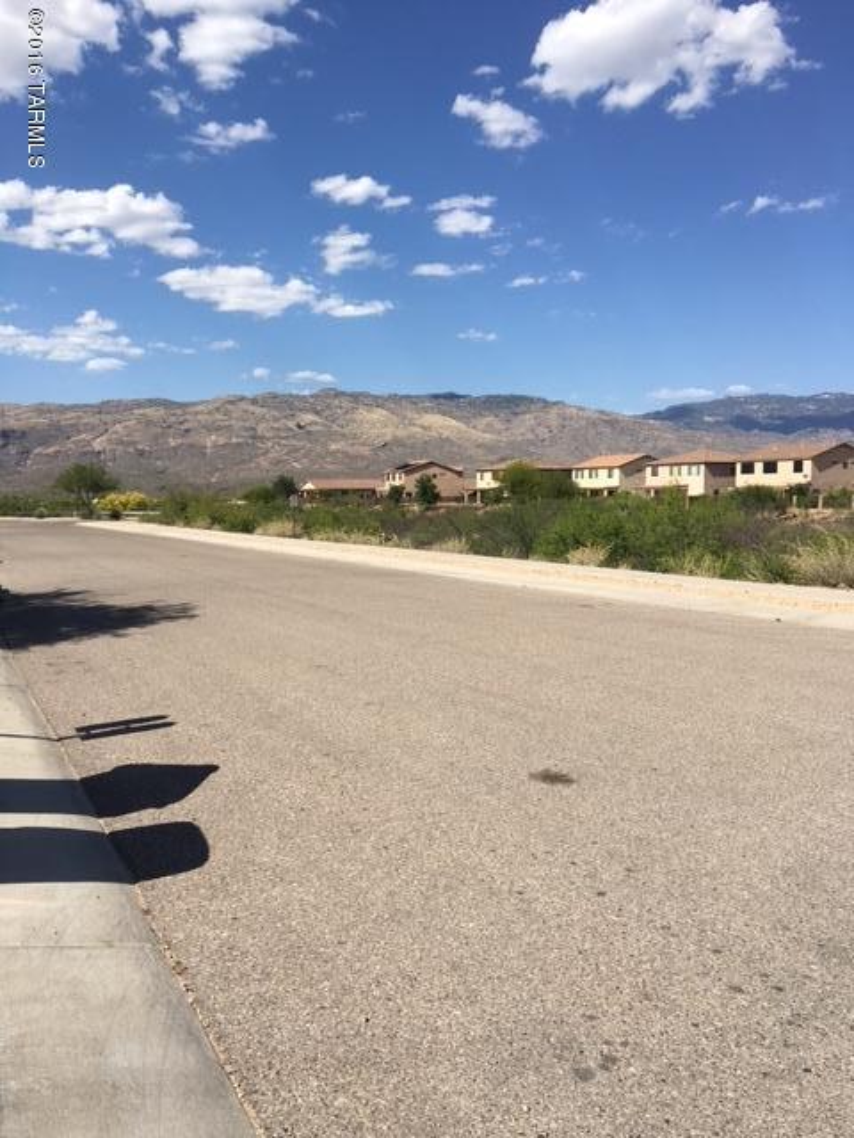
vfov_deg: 61.7
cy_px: 569
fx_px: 954
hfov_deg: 48.2
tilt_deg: -4.5
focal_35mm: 29
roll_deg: +0.8
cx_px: 427
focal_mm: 4.15
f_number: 2.2
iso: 25
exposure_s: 1/2481
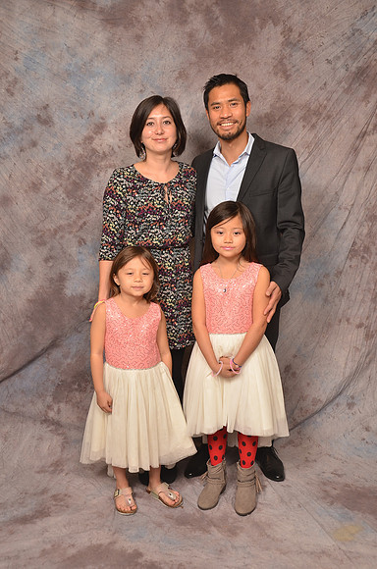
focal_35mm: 39
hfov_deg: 34.1
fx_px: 616
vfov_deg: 49.6
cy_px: 284
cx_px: 188
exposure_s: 1/60
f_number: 5.6
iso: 200
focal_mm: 26
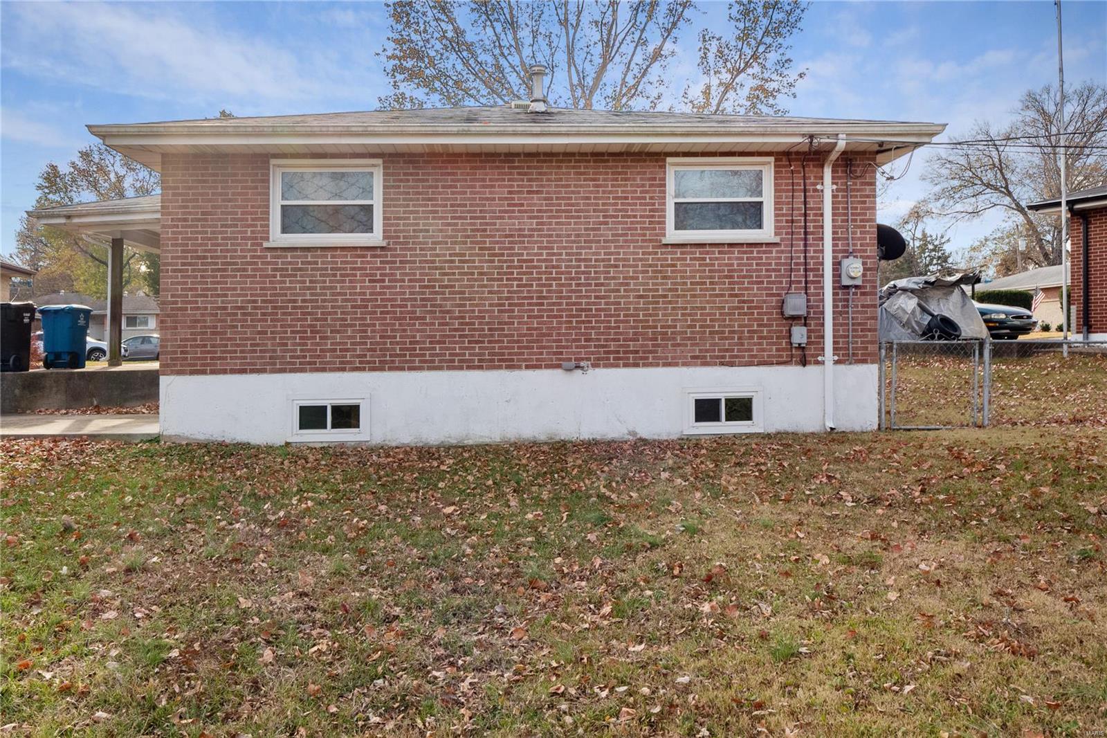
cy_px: 369
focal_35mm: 30
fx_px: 922
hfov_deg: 61.9
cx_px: 554
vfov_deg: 43.6
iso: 400
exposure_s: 1/200
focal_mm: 15
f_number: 9
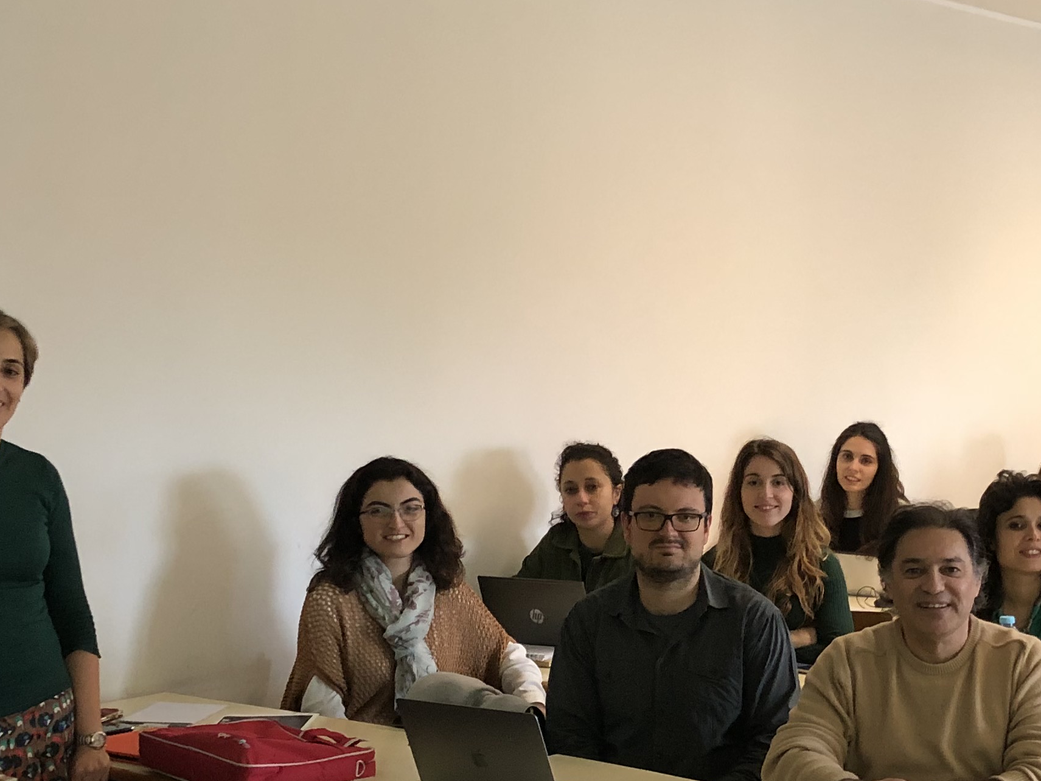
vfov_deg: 22.2
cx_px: 687
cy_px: 497
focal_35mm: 66
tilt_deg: -4.7
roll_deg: +0.4
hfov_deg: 29.2
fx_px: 1985
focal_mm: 4
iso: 50
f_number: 1.8
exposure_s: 1/15
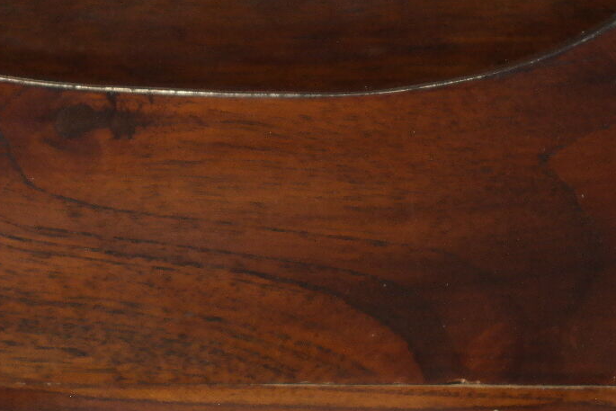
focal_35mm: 174
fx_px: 2978
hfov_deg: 11.8
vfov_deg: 7.9
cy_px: 110
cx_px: 192
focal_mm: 45
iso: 1600
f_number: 5.6
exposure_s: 1/30
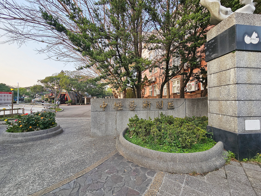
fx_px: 98
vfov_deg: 89.9
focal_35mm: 13
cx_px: 130
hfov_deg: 106.2
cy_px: 98
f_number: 2.2
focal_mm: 2.2
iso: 80
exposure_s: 1/215
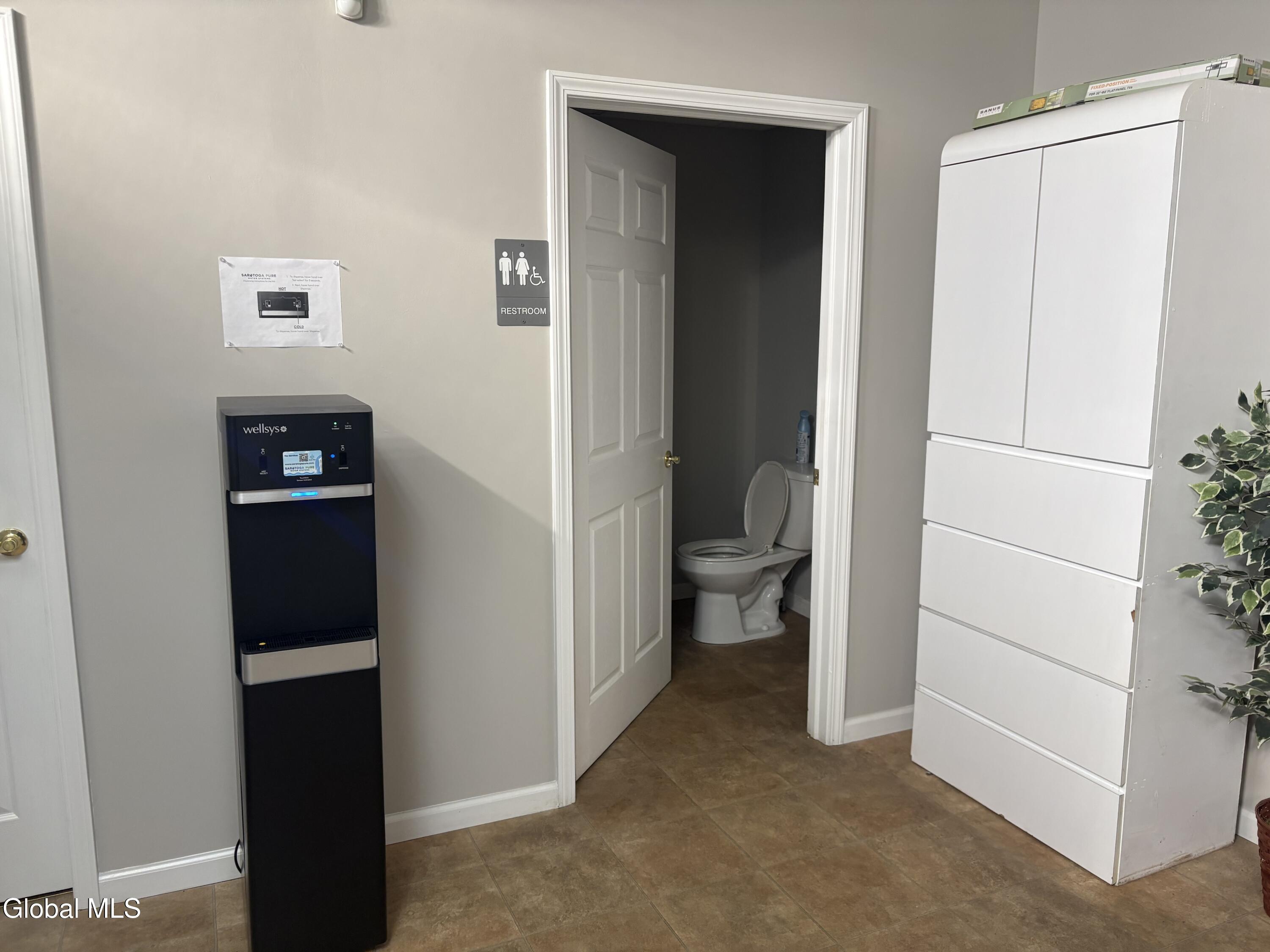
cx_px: 635
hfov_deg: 67.3
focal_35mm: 26
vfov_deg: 53.1
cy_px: 476
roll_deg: -2.5
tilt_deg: -8.3
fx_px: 954
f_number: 1.6
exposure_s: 1/120
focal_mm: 5.96
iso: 125
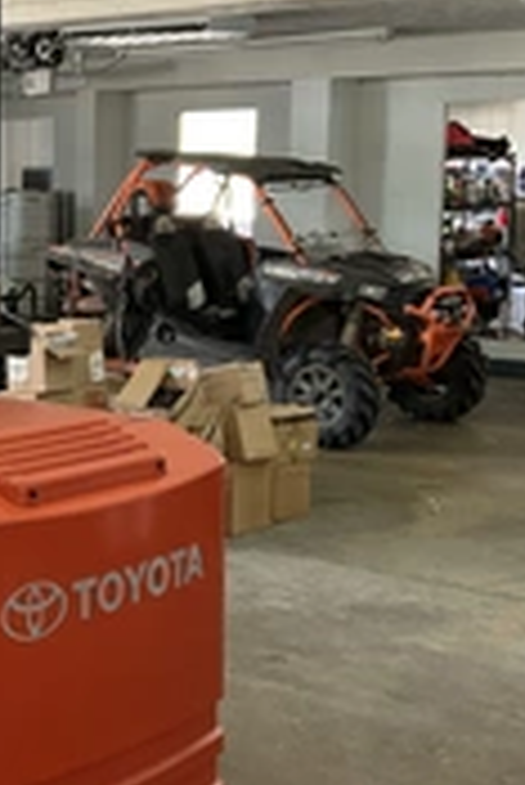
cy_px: 386
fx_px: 1506
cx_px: -121
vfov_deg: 29.2
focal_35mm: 69
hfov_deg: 18.6
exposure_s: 1/60
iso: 50
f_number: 1.8
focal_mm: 3
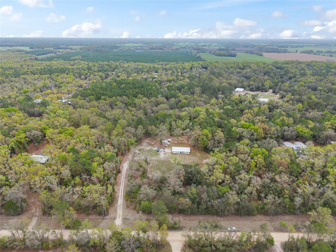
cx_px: 168
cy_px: 126
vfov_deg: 56.8
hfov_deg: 71.6
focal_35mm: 24
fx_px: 233
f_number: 1.8
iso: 320
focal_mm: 8.67
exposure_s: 1/1000
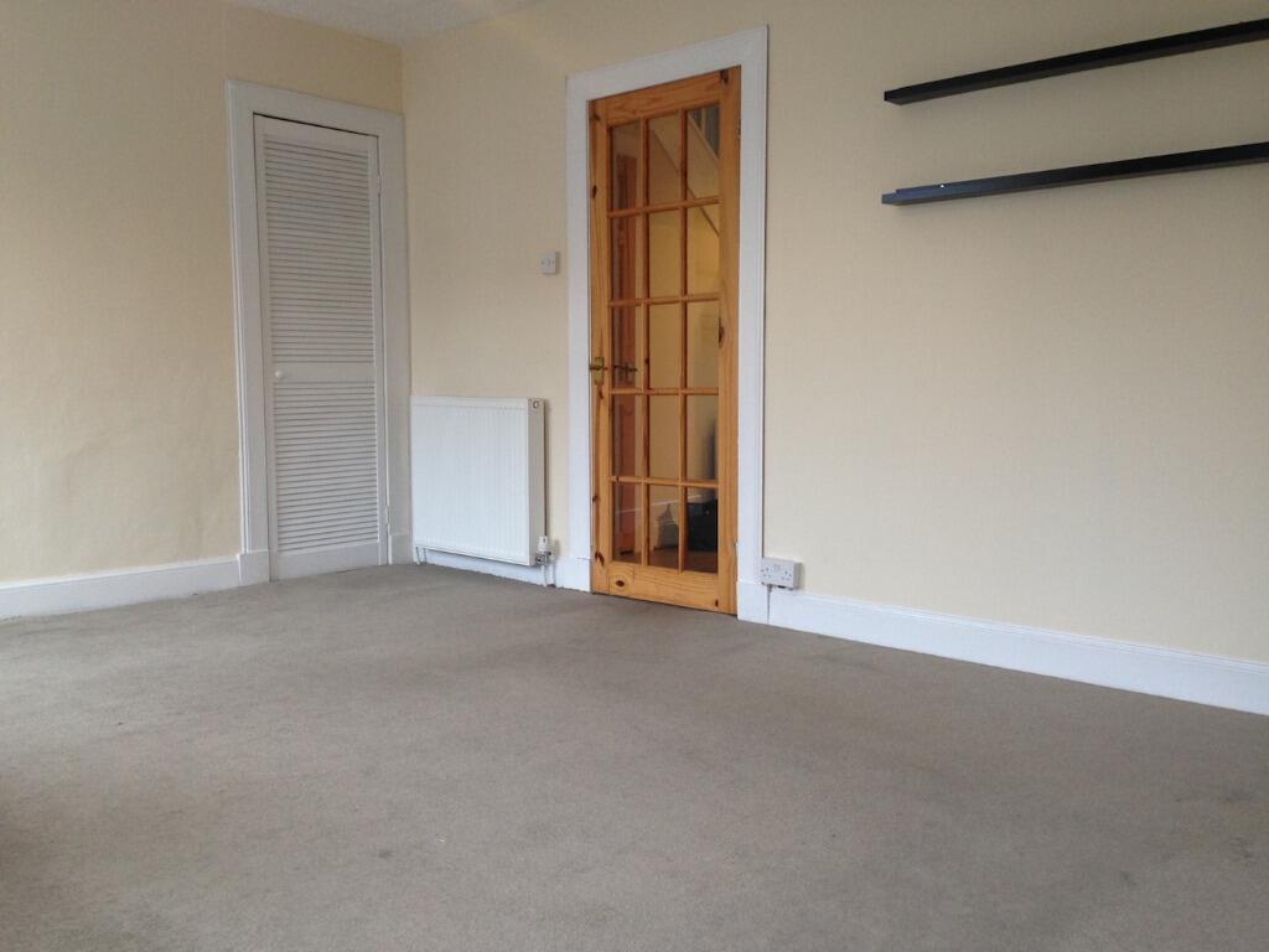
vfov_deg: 42.9
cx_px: 634
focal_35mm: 33
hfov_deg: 55.4
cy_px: 476
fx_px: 1210
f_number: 2.4
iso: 100
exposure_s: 1/20
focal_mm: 4.12
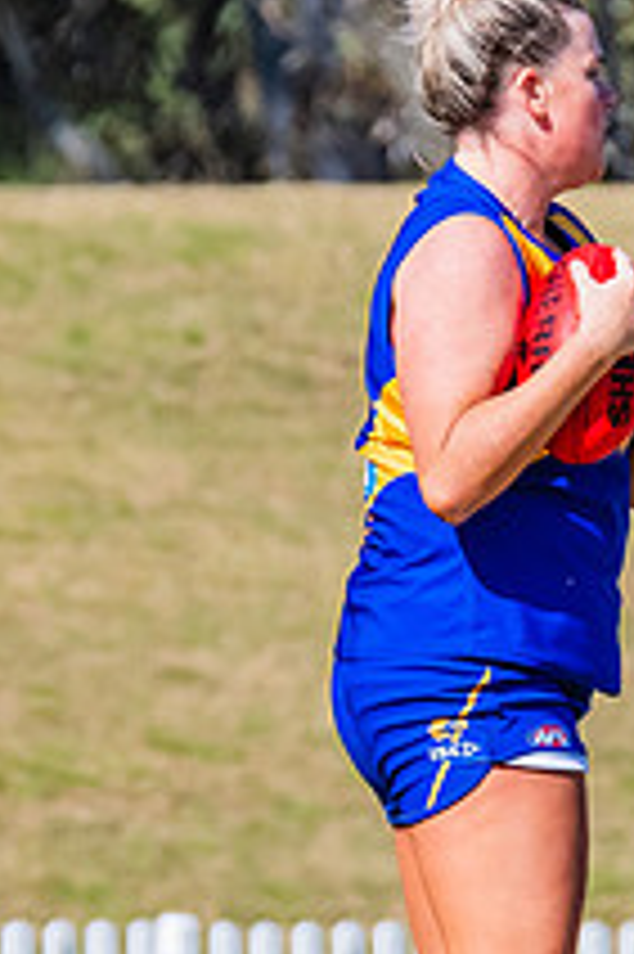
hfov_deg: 0.8
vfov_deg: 1.2
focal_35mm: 1653
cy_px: 535
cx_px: 446
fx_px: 43735
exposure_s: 1/1600
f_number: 10
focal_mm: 360
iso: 800
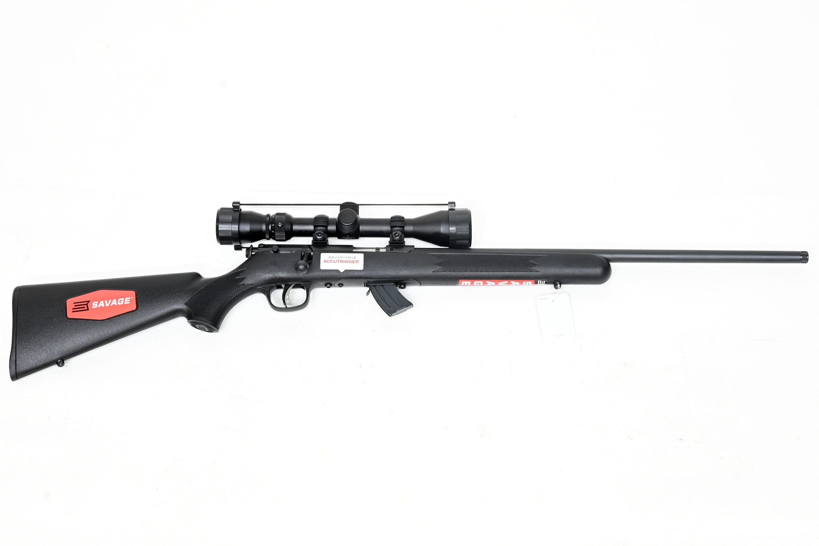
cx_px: 410
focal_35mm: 48
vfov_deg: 28.1
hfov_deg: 41.1
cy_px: 273
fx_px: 1092
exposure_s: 1/3
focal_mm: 48
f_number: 10
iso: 320
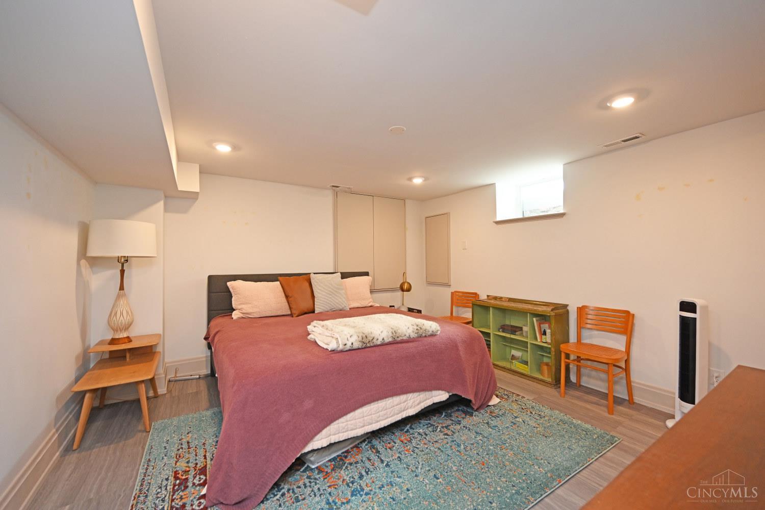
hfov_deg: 104.3
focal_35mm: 14
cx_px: 382
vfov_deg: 81.2
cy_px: 255
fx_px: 297
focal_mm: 14
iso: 500
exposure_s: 1/60
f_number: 4
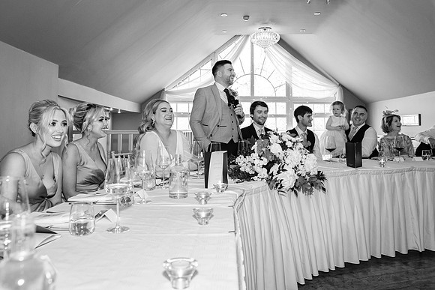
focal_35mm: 30
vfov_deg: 43.0
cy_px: 110
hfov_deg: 61.5
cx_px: 217
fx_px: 366
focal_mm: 16
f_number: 2.8
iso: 1250
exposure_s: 1/160
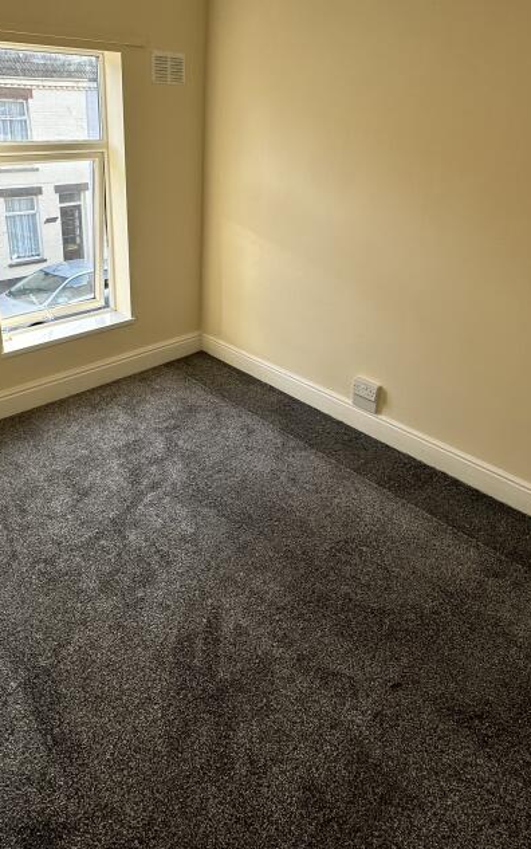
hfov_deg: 50.7
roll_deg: -1.2
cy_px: 343
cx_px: 205
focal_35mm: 24
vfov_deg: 74.0
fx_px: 555
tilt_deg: -23.8
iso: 50
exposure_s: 1/99
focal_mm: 2.22
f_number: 2.2
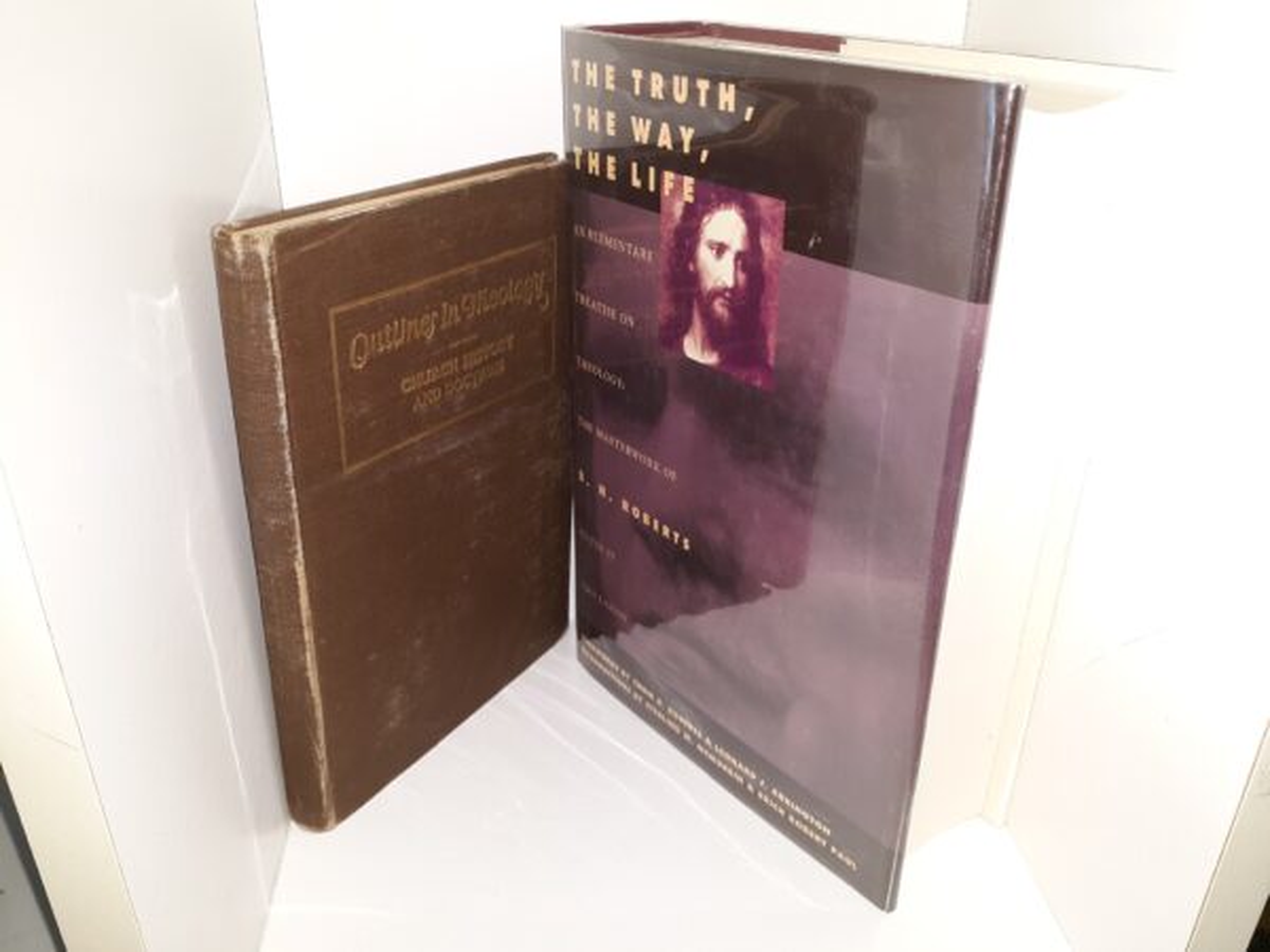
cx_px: 635
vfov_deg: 49.7
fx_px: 1027
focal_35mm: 28
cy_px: 476
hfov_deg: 63.4
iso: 50
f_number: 1.7
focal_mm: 3.7
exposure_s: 1/60
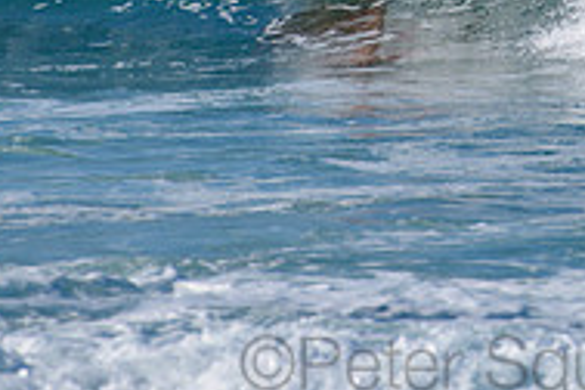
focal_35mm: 1538
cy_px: -150
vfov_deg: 0.9
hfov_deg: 1.3
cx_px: 480
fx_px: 24991
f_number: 5.6
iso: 100
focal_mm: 500
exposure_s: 1/1600
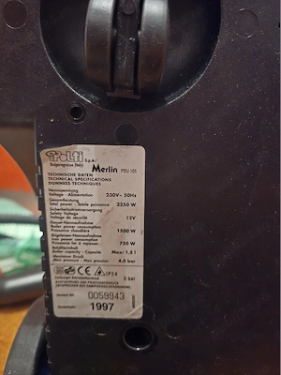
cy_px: 188
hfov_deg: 58.9
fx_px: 249
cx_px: 140
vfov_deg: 73.9
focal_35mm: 23
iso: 2500
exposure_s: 1/33.3
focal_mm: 6.3
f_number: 1.7
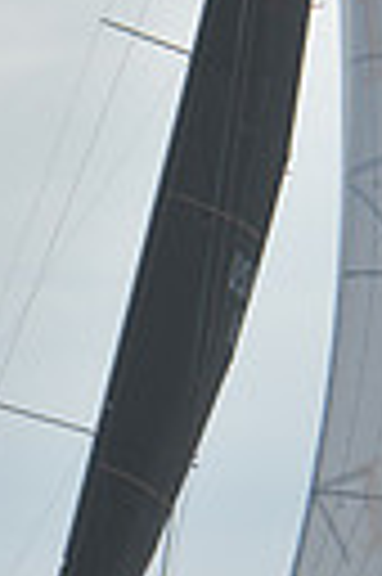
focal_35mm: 906
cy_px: 266
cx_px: 124
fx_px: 14459
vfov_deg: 2.3
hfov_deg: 1.5
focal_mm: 200
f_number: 9
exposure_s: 1/800
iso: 200
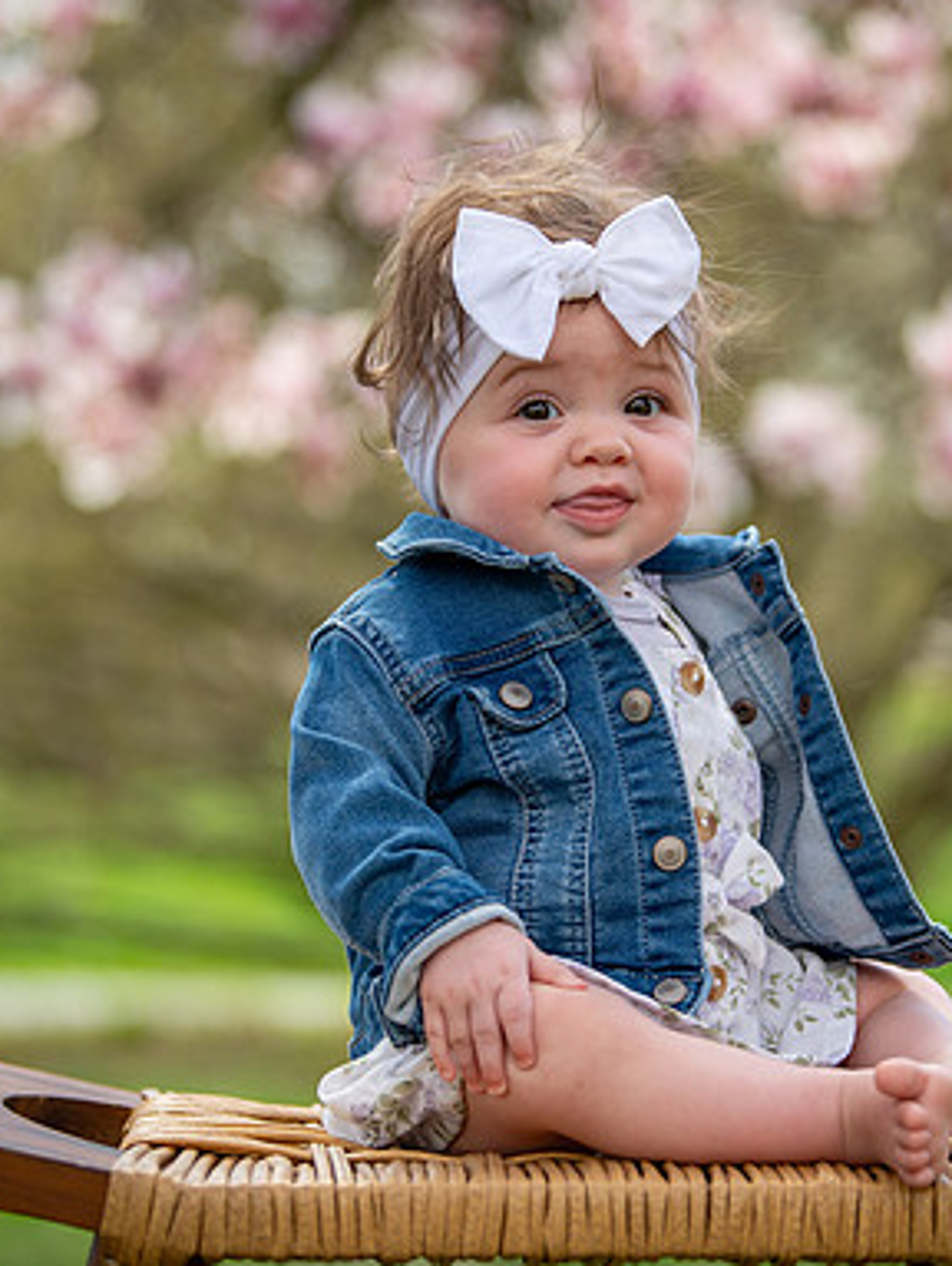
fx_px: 4576
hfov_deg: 11.9
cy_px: 631
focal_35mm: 125
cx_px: 565
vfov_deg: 15.8
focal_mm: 86
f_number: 2.8
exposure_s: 1/1250
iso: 320
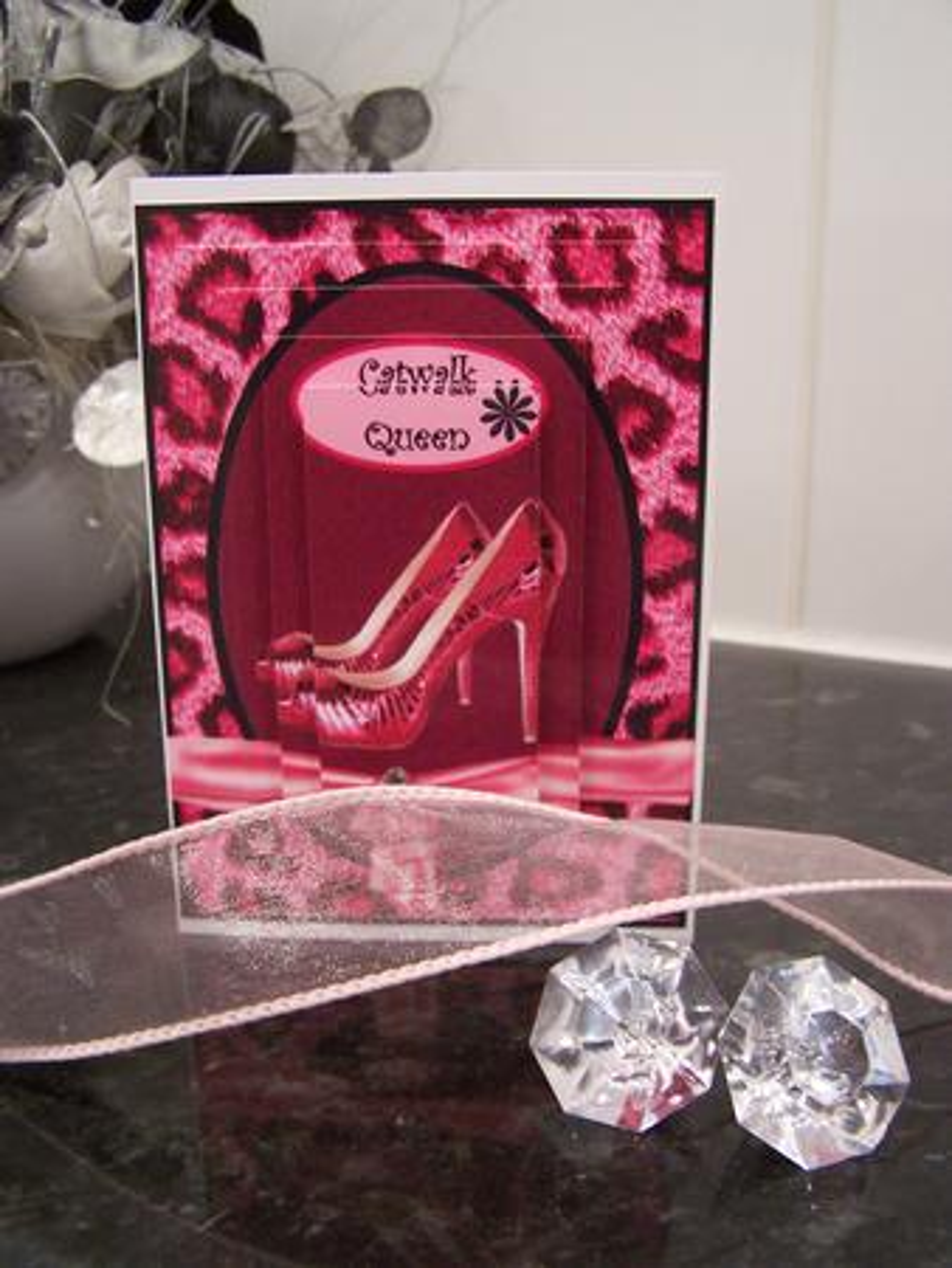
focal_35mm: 38
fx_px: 1392
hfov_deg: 37.8
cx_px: 476
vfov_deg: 49.0
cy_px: 634
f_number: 2.8
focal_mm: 6.3
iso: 140
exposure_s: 1/8
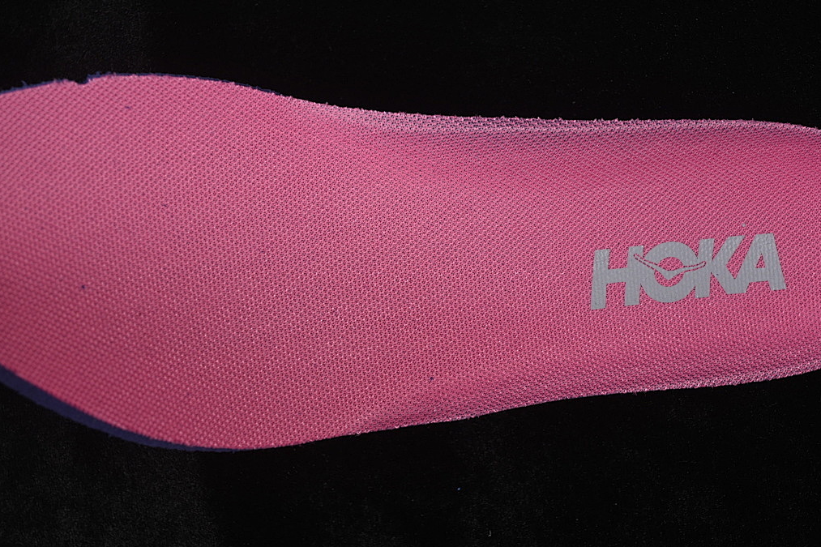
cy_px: 272
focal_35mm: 80
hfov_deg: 25.4
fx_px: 1824
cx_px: 417
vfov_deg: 17.1
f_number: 7.1
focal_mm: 50
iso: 160
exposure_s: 1/80
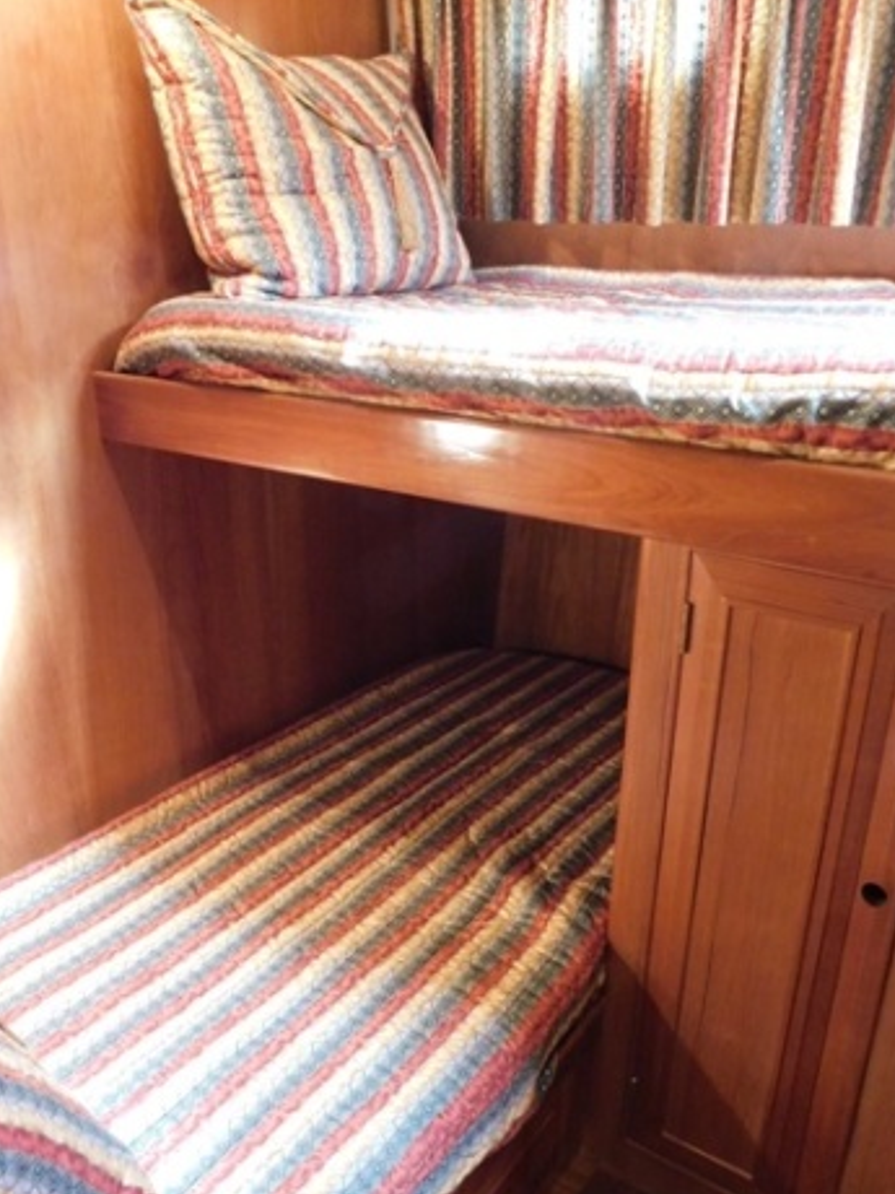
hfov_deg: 46.8
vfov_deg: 59.9
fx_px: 1034
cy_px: 646
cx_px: 431
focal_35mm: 30
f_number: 3
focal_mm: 4
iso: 560
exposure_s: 1/8
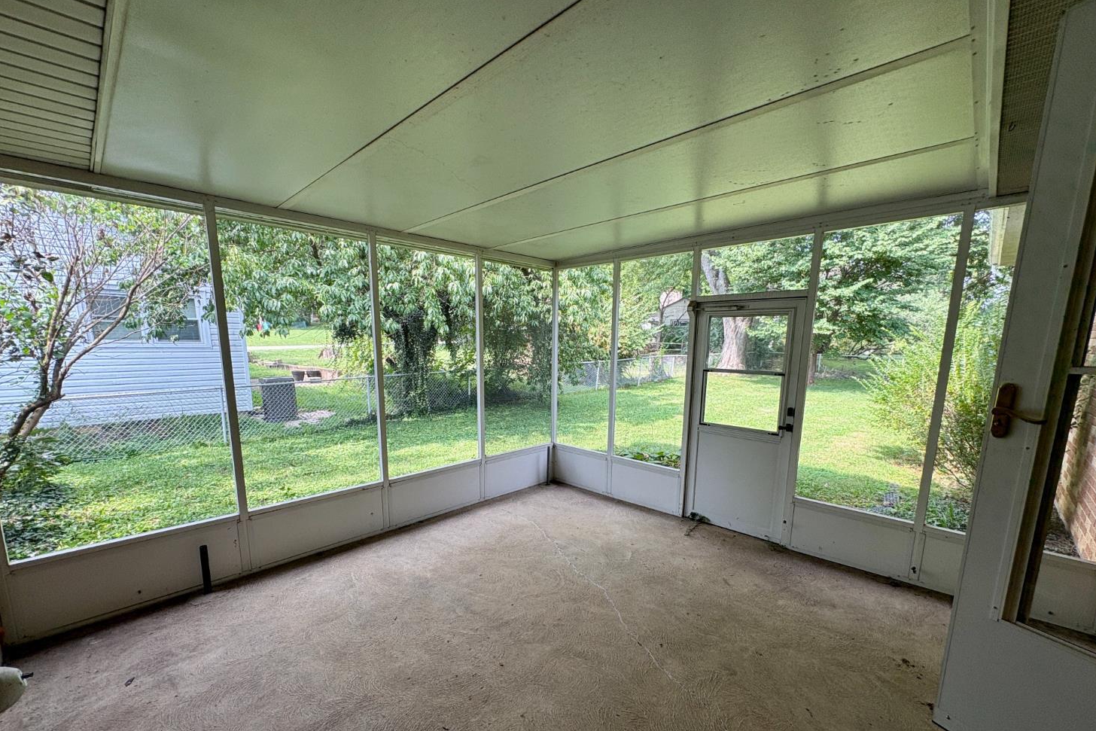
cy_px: 420
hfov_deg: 100.4
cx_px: 551
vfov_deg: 76.8
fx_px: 457
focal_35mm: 15
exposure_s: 1/115
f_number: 2.2
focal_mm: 2.22
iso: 40
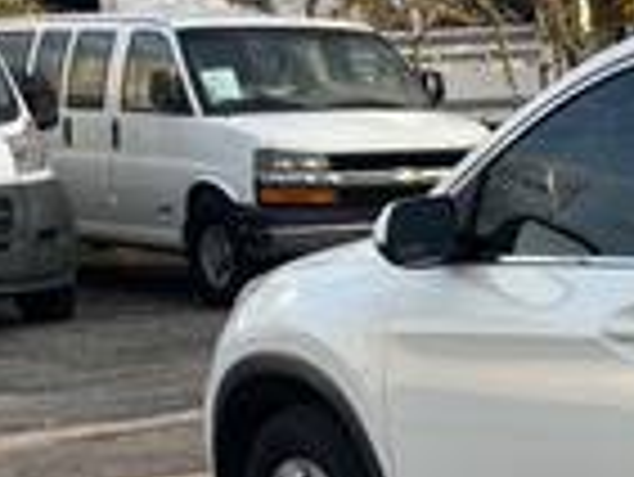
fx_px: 2163
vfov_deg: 12.4
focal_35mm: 118
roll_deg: +1.1
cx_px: 1124
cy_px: 513
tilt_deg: -10.8
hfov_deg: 14.7
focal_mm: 5.96
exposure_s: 1/550
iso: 50
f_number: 1.6
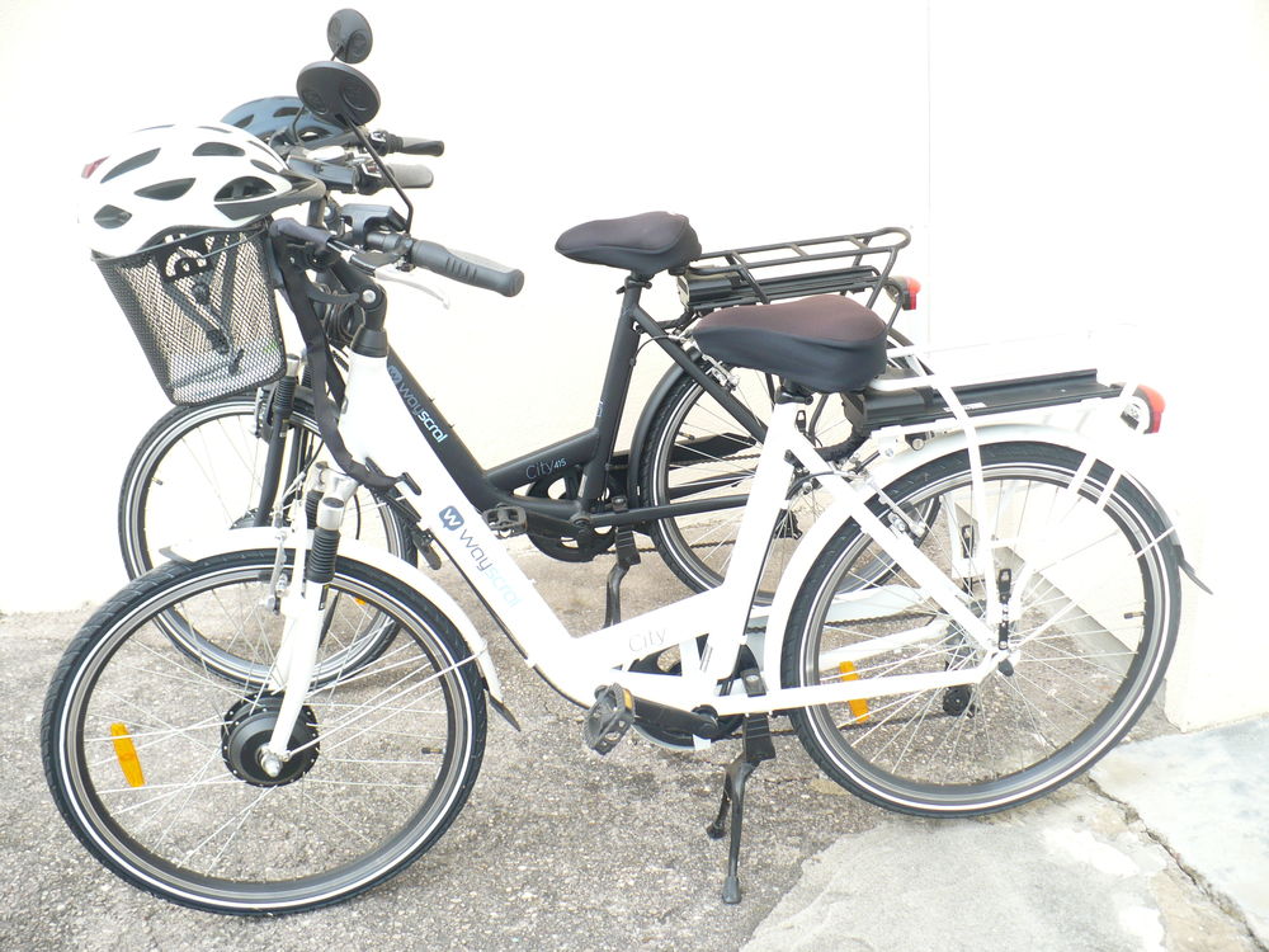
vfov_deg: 38.7
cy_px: 476
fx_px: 1356
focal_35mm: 37
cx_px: 634
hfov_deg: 50.1
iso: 100
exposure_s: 1/200
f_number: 2.8
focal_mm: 6.1
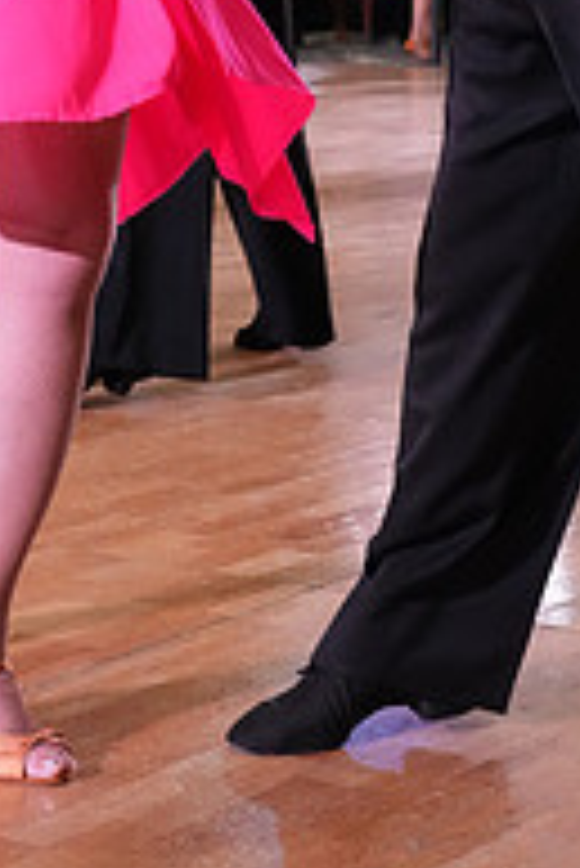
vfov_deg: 17.6
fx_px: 2677
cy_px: -166
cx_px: 245
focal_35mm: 111
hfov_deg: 12.4
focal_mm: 37
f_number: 5
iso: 5000
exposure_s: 1/320
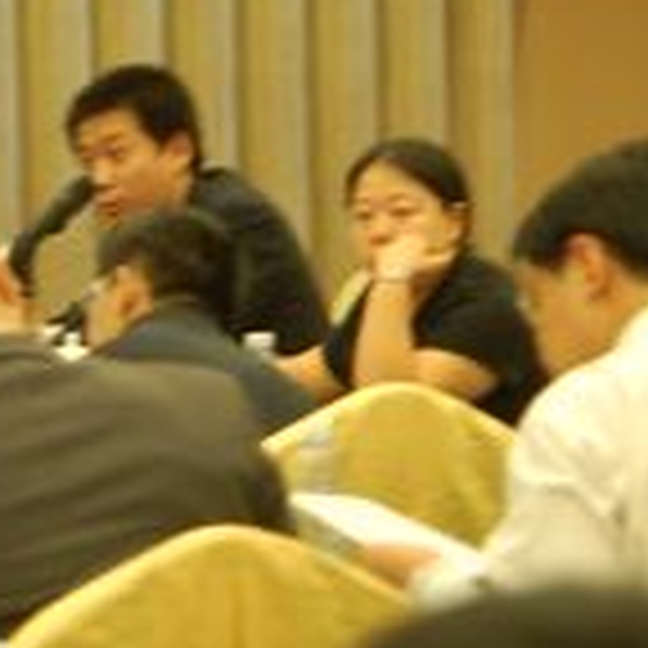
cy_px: 117
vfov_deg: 7.2
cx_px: 22
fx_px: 5168
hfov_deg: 7.2
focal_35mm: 244
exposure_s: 1/20
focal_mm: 50
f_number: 2.8
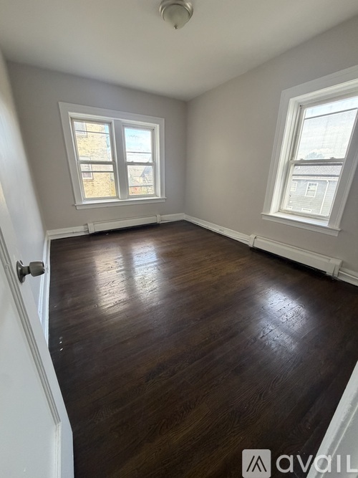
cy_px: 239
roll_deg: -0.8
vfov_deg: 102.1
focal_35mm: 14
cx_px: 179
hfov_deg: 85.7
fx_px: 193
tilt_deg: -19.1
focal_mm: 2.22
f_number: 2.2
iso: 320
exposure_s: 1/121
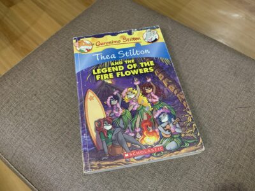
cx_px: 128
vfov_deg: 53.1
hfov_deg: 67.3
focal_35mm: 26
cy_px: 96
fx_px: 192
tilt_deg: -62.6
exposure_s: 1/49
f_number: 1.8
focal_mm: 4.25
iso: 400
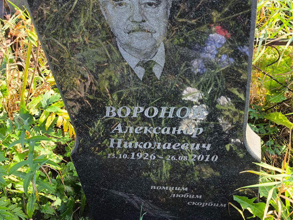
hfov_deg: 37.5
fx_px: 432
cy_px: 109
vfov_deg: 28.6
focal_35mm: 51
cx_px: 144
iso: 50
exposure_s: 1/264
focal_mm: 4.71
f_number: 1.7
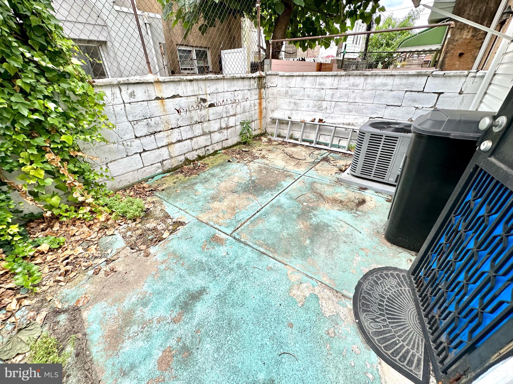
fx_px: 207
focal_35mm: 14
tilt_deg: -30.7
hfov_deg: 102.1
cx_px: 256
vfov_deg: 85.7
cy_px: 192
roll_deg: +0.7
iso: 40
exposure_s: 1/217
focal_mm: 2.22
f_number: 2.2
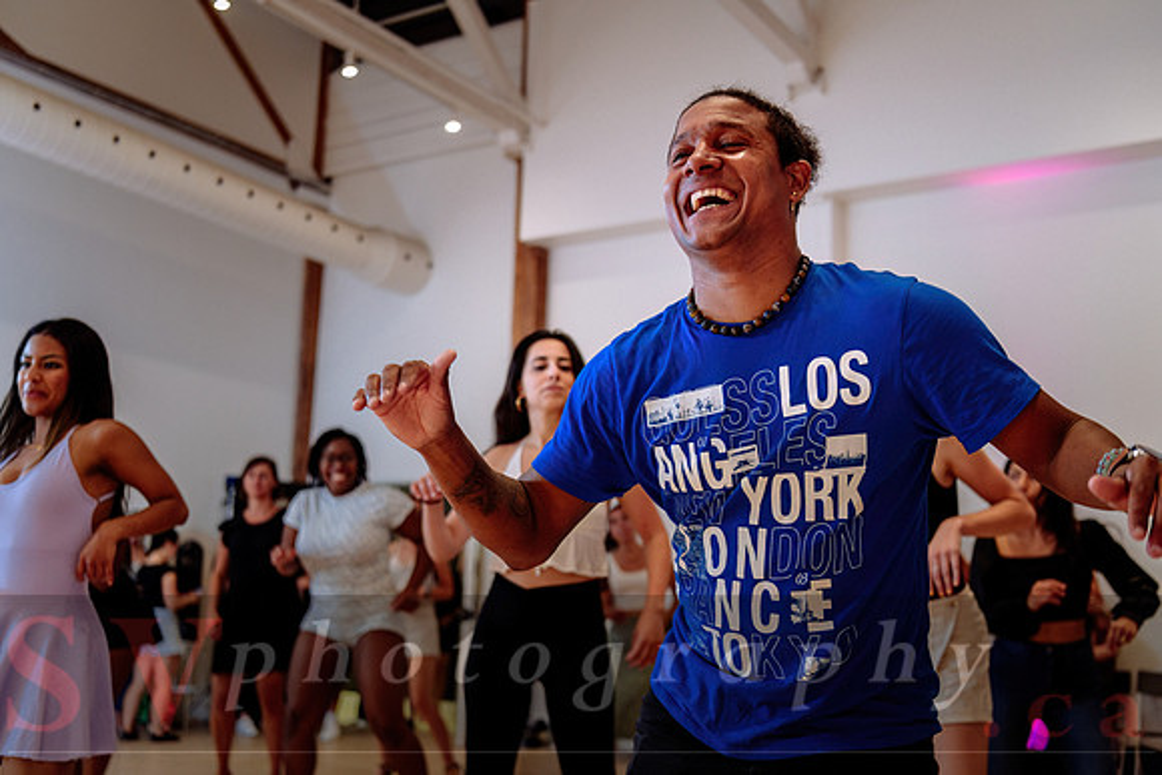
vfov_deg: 33.4
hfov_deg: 48.4
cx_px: 581
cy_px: 388
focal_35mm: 40
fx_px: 1291
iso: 1600
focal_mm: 40
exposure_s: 1/200
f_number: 2.8
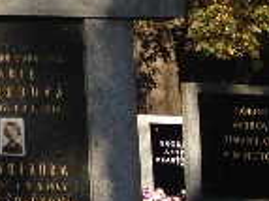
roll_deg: -0.7
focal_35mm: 208
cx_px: -365
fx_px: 1615
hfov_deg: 8.7
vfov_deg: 6.9
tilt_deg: +10.2
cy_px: -193
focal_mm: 4.12
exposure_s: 1/723
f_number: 2.4
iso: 50
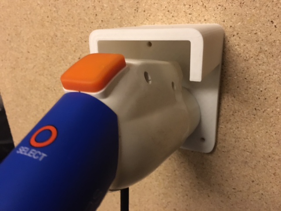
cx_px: 140
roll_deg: +8.4
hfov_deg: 61.7
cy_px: 106
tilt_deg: -19.5
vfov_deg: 48.2
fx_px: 235
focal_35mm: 29
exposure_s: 1/17
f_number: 2.2
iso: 500
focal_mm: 4.15
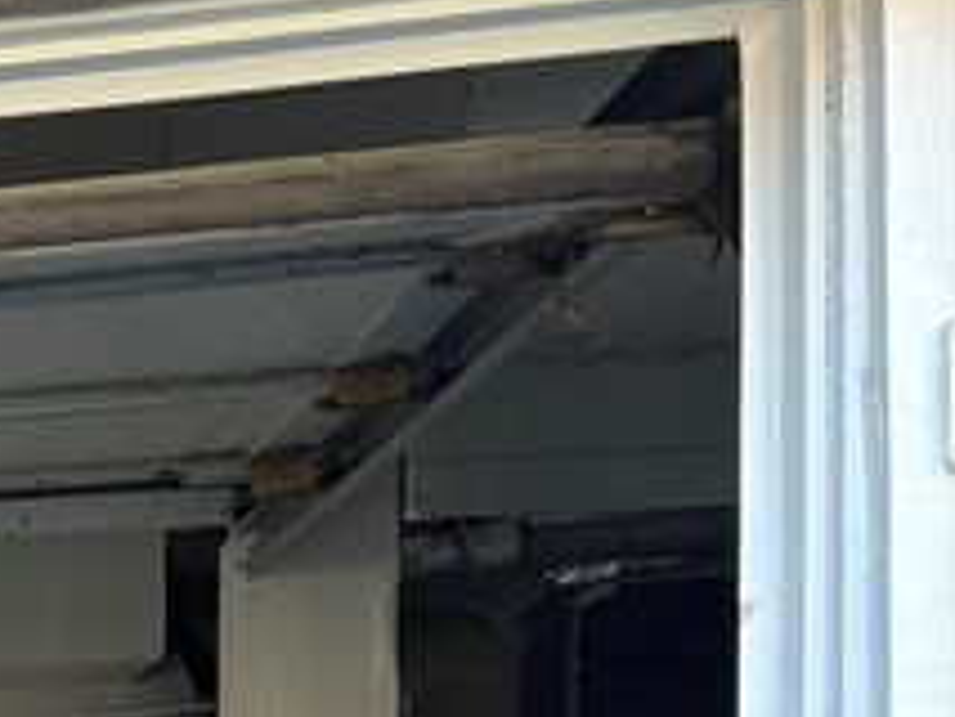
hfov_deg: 12.4
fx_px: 3450
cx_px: -1327
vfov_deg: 11.3
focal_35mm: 125
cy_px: 1156
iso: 40
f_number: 1.6
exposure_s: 1/270
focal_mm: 5.96
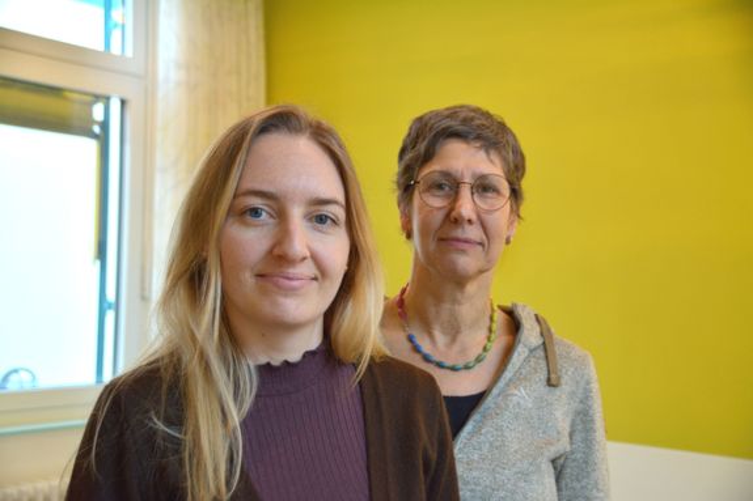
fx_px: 1192
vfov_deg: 23.8
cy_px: 250
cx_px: 376
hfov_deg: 35.1
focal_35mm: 57
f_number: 4.5
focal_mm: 38
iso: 400
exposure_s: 1/80
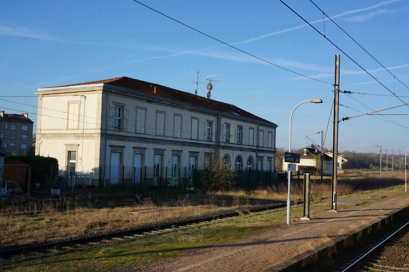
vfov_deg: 34.1
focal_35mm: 39
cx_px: 204
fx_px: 443
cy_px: 136
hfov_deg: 49.6
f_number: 13
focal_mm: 26
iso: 100
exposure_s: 1/100
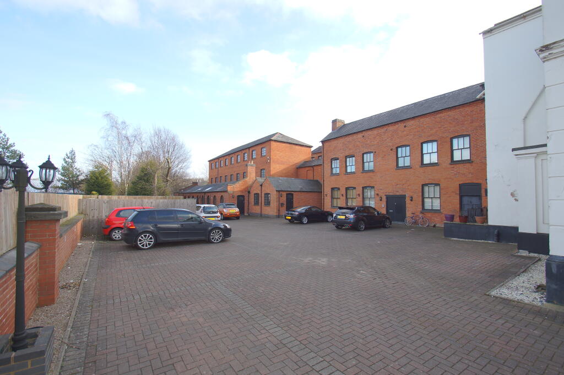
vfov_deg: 77.2
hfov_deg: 100.4
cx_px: 282
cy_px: 188
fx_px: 235
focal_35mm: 15
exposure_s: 1/100
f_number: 5
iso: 100
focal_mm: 10
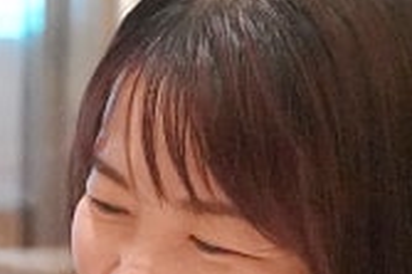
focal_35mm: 201
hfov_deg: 9.2
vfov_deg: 6.7
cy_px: 471
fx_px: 2298
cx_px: -592
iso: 12800
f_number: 3.5
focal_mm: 28
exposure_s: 1/160
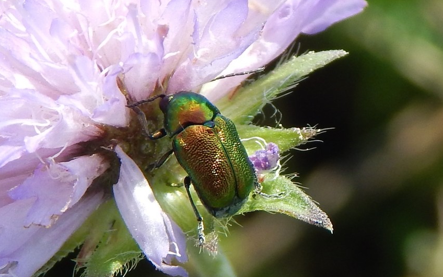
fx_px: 966
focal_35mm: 80
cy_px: 149
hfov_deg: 25.8
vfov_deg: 16.3
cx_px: 221
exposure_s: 1/500
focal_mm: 13.5
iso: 125
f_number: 4.2
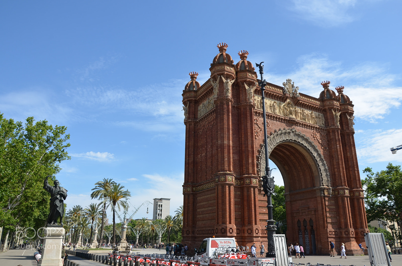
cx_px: 201
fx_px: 301
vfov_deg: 47.7
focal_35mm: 27
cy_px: 133
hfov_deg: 67.5
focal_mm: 18
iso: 140
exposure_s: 1/250
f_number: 8
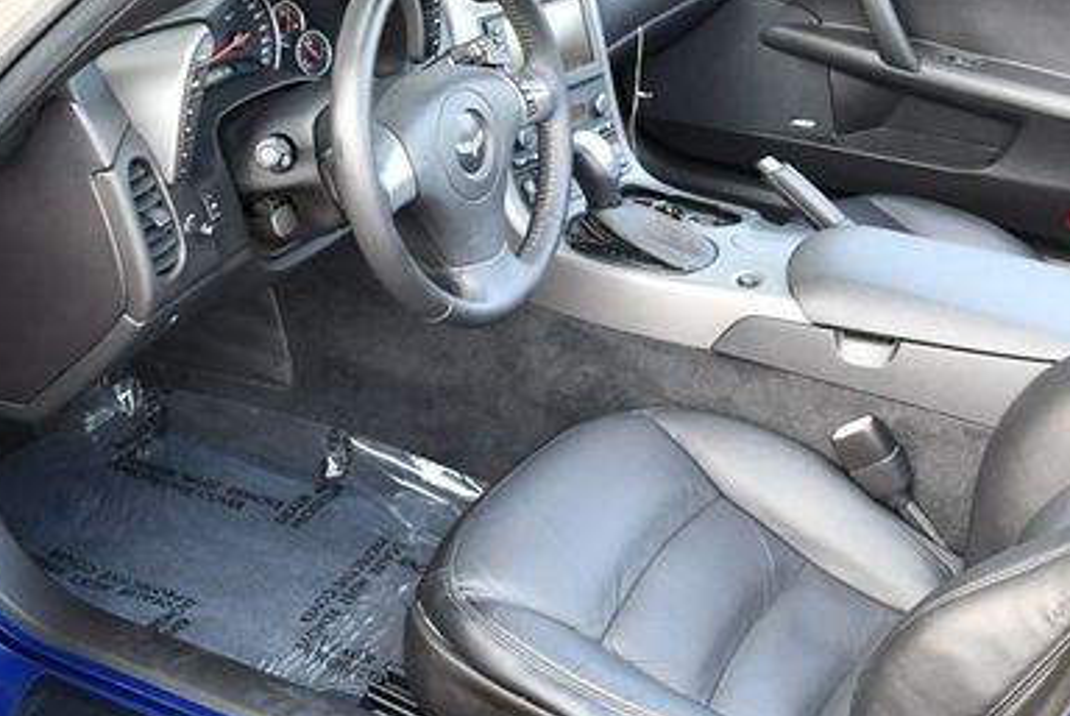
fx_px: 1785
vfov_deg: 22.7
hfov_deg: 33.2
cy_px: 315
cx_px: 669
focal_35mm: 60
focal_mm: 18
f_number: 3.5
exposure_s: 1/250
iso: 800
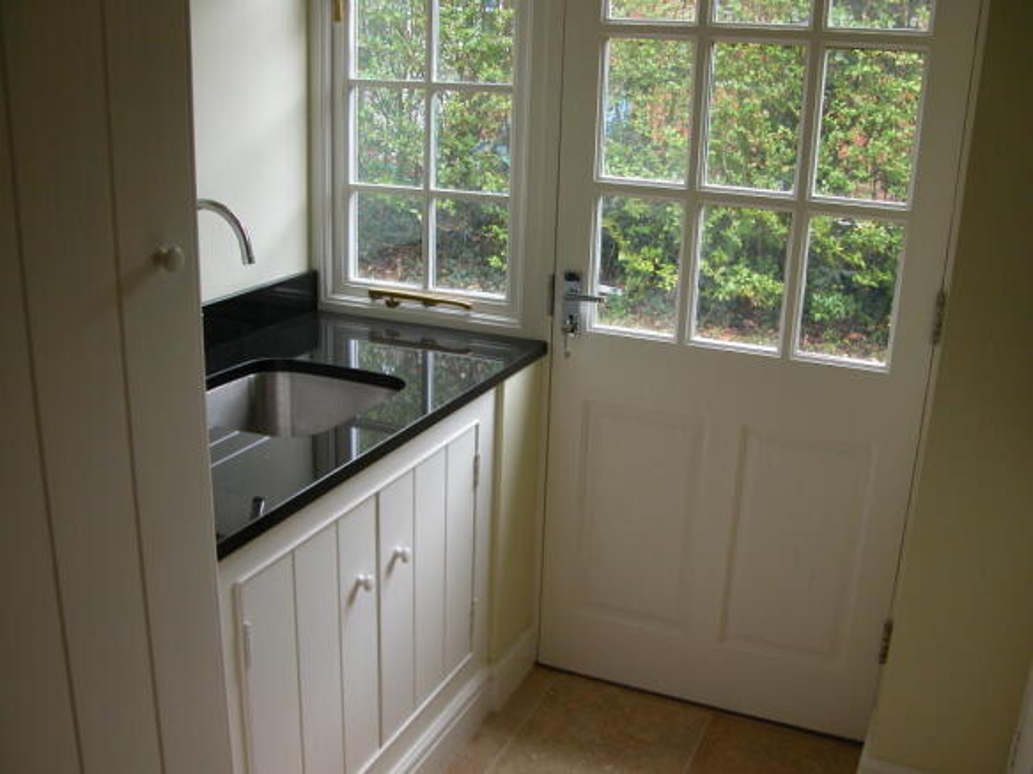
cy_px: 387
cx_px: 516
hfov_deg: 52.6
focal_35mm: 35
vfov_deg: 40.7
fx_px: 1044
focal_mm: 8.9
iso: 100
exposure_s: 1/19.2
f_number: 2.8
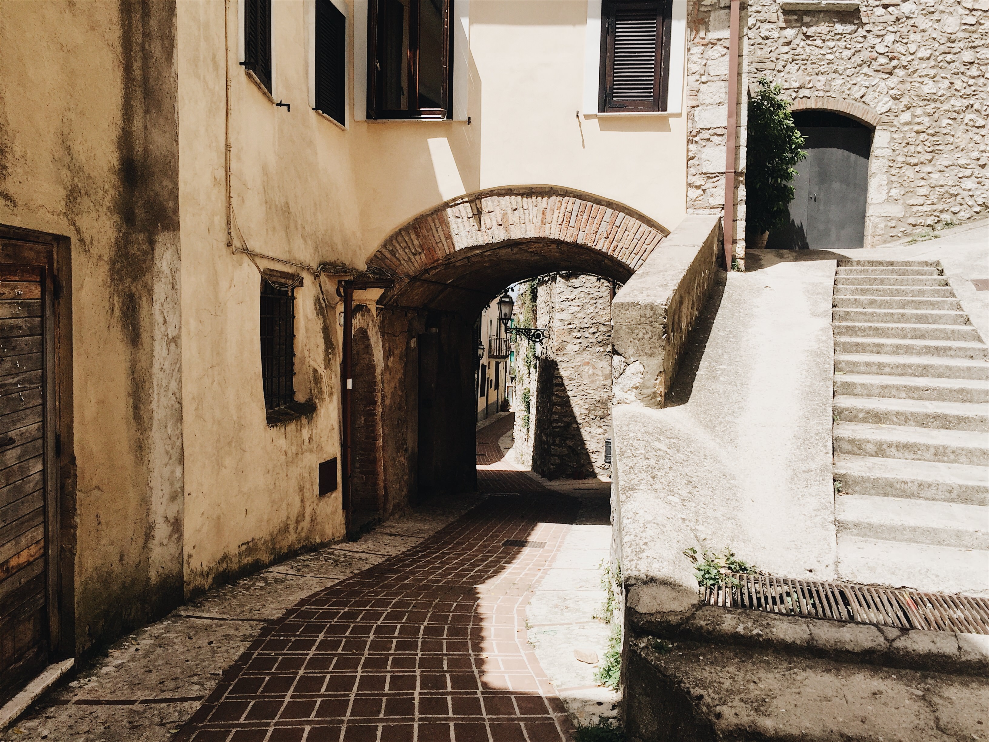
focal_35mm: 29
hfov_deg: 61.7
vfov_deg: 48.2
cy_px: 371
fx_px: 829
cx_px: 494
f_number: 2.2
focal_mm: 4.15
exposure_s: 1/2083
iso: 32
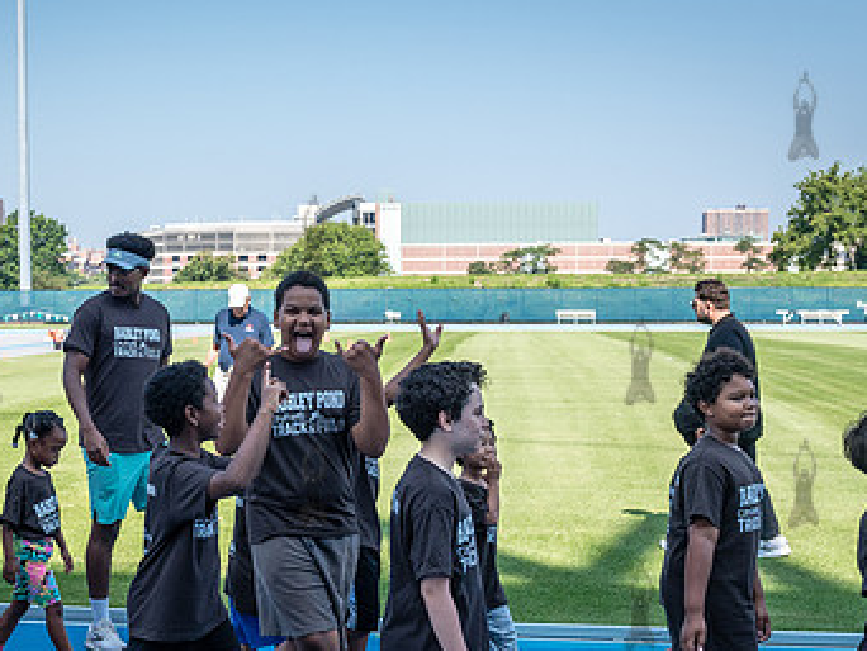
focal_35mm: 65
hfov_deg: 29.4
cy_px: 427
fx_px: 1629
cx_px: 244
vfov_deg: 22.5
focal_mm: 31
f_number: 5.6
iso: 400
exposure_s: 1/1250
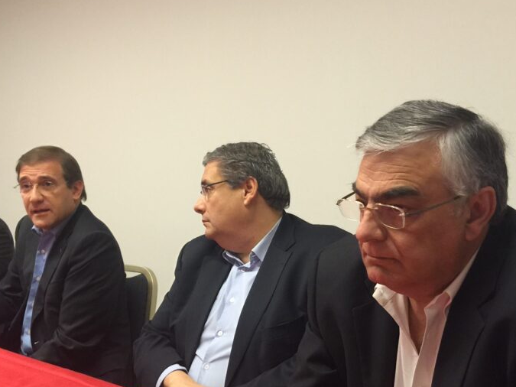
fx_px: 656
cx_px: 246
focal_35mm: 44
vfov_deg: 32.7
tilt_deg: -5.4
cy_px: 247
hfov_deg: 42.9
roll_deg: -0.1
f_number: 2.2
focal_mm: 4.15
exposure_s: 1/10
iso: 100
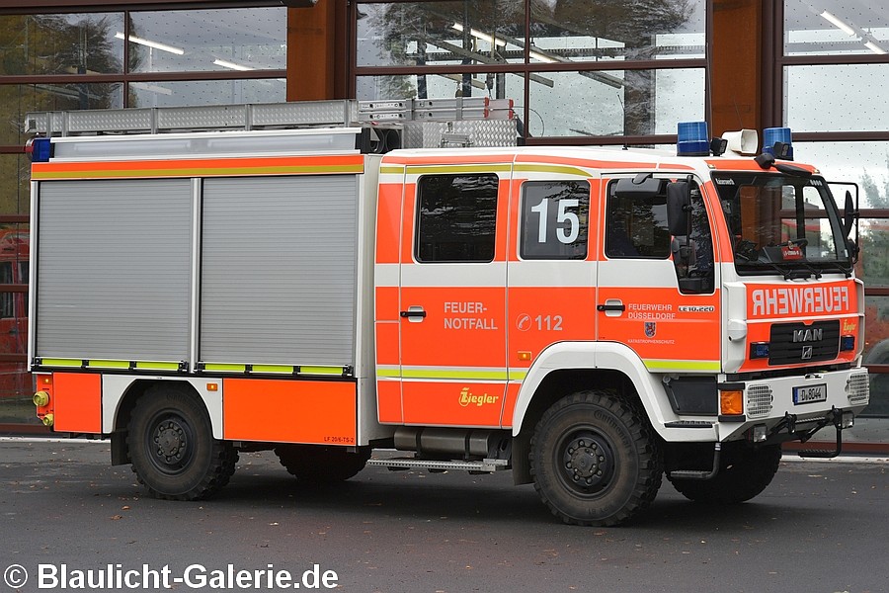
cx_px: 444
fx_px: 2099
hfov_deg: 23.9
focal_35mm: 85
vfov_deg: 16.1
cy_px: 296
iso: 400
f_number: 7.1
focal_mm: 85
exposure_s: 1/200
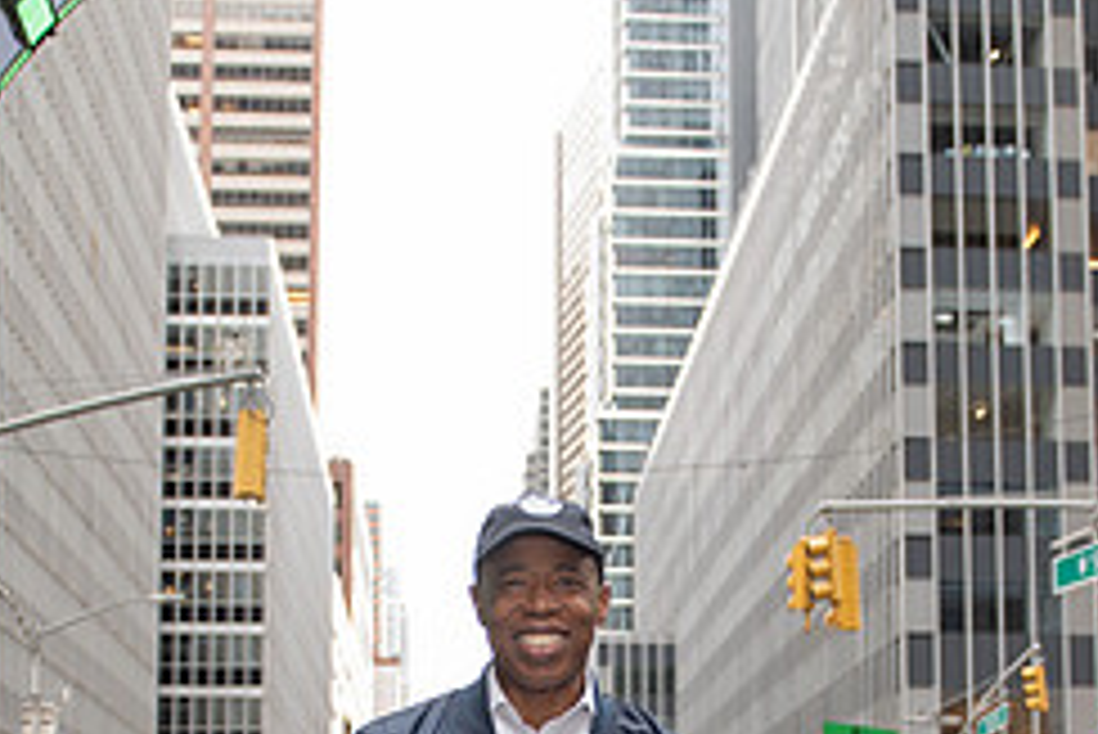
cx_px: 558
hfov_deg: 35.0
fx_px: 1739
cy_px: 831
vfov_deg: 22.3
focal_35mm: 57
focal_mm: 24
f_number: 3.2
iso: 500
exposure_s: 1/200
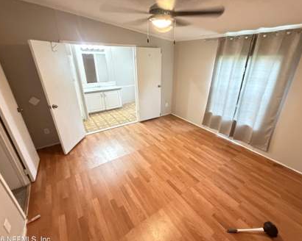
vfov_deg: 80.4
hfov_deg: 93.0
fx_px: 143
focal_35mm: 16
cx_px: 158
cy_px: 119
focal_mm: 2.22
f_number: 2.2
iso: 1250
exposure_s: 1/40
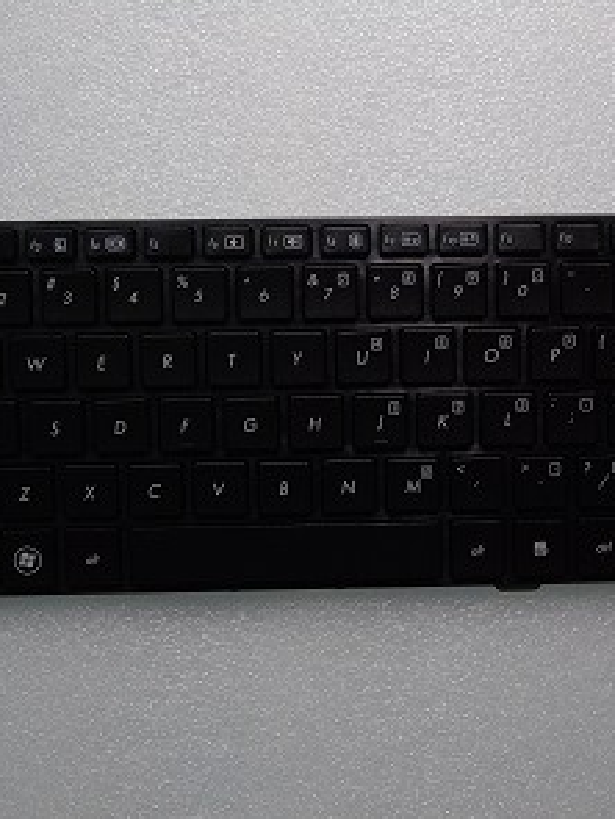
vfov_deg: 41.2
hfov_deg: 31.5
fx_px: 1090
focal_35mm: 46
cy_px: 412
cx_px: 355
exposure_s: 1/13
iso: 100
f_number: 5.6
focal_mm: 6.1
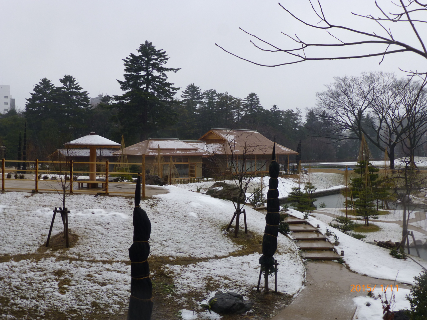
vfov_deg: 35.1
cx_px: 214
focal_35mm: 41
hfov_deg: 45.8
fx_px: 506
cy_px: 160
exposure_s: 1/100
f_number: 3.9
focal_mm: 7.4
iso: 100
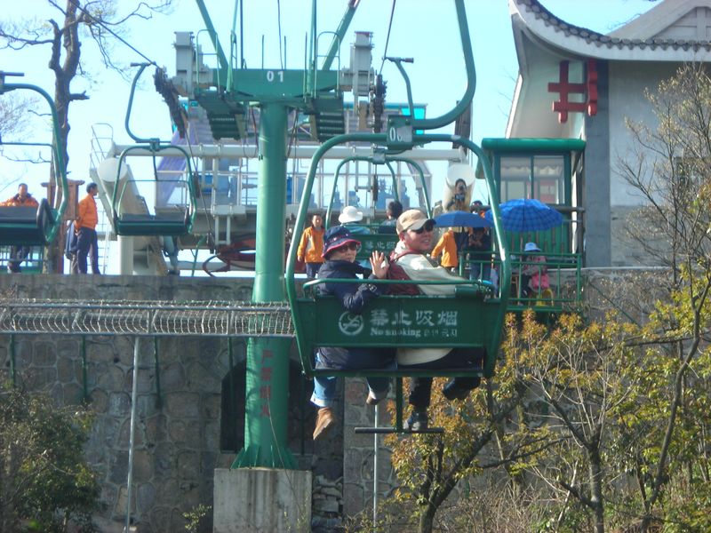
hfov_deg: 17.0
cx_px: 356
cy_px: 266
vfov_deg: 12.8
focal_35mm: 116
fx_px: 2383
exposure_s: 1/93.5
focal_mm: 19.2
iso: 50
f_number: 5.3
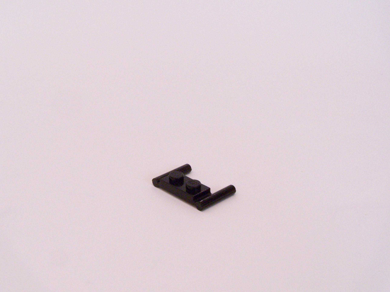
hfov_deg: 34.3
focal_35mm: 56
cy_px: 146
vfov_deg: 26.1
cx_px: 195
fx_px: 631
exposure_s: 1/4
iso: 400
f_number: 8
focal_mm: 9.3
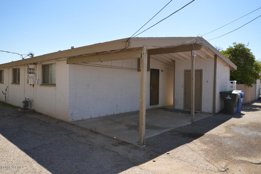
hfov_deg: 70.5
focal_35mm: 26
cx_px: 130
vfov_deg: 50.3
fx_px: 185
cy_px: 87
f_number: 7.1
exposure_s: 1/200
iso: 100
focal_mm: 17
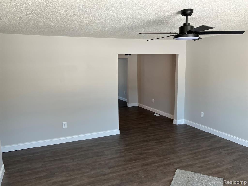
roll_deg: +1.6
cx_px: 124
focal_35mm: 28
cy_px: 93
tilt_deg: -7.8
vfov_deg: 49.7
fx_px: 201
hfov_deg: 63.4
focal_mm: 3.99
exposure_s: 1/121
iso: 64
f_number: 1.8
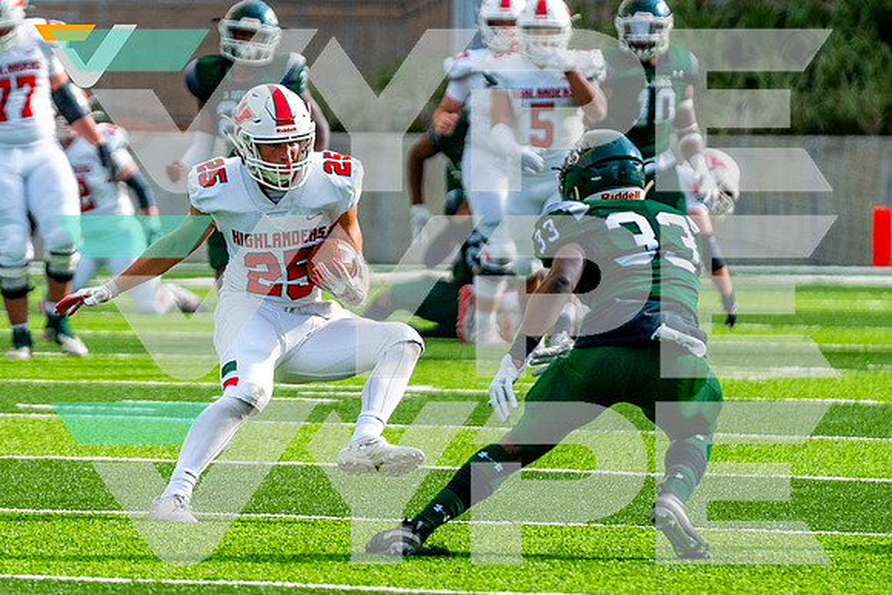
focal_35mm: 504
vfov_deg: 2.7
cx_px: 171
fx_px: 12496
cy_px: 184
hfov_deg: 4.1
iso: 400
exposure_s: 1/2000
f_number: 2.8
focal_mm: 200
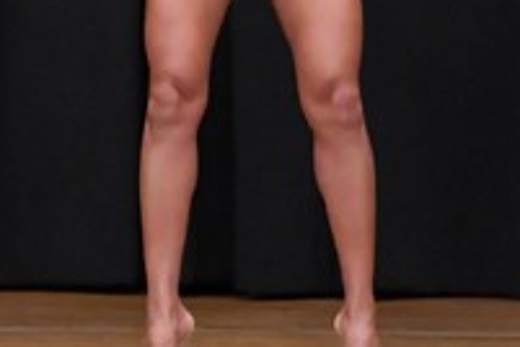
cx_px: -123
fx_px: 11222
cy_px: -93
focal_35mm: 777
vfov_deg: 1.8
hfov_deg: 2.7
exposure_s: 1/400
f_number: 5.6
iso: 8000
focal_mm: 135
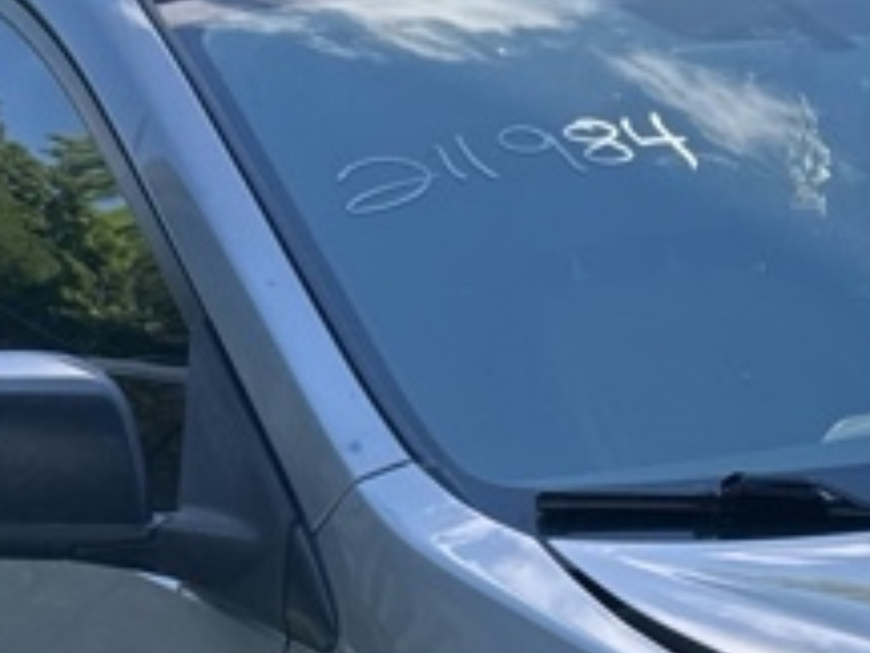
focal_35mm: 114
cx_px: 1039
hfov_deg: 16.6
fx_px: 2865
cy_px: 1052
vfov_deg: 12.2
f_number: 1.78
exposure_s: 1/952
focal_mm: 6.76
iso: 80
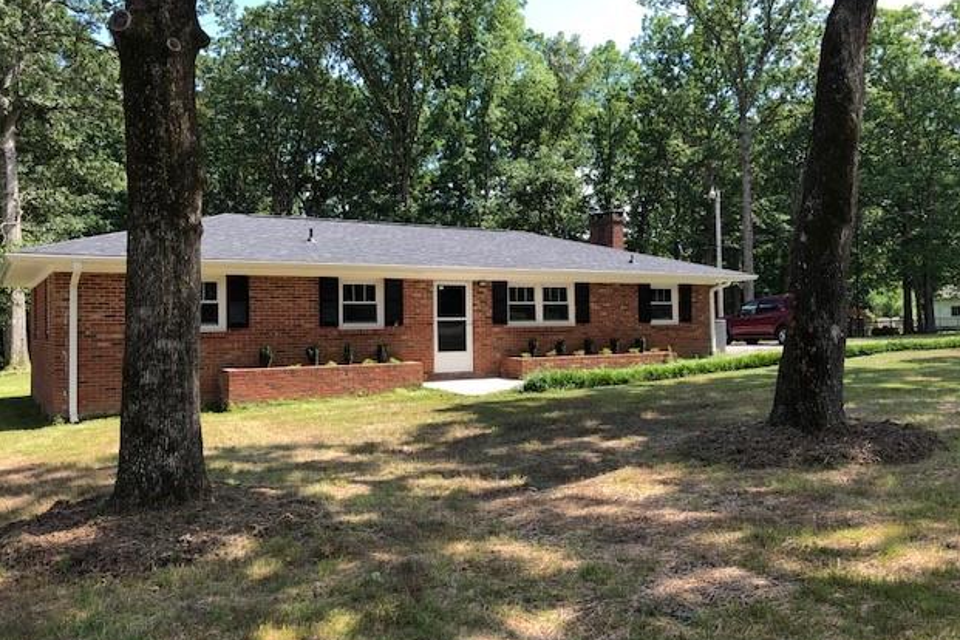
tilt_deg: +0.8
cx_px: 467
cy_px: 314
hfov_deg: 61.9
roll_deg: +2.2
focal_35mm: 30
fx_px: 800
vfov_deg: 43.6
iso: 20
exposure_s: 1/433
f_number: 1.8
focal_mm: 4
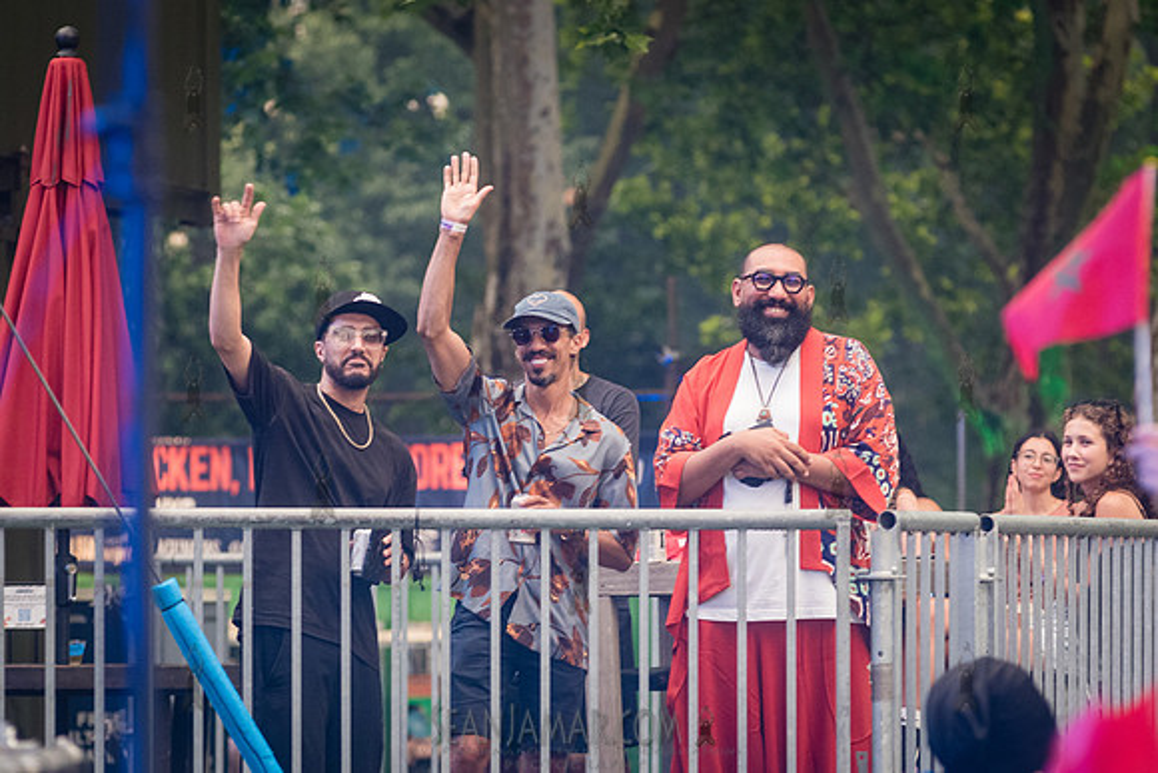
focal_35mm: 216
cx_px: 591
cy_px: 398
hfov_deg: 9.5
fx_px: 6934
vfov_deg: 6.4
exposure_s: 1/125
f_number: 4
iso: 2000
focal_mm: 155
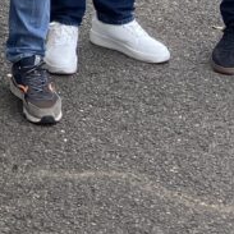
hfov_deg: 10.7
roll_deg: -1.5
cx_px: -91
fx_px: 1208
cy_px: -277
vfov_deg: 10.0
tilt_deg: -5.2
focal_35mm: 158
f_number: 1.8
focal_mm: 3.99
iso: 32
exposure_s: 1/631
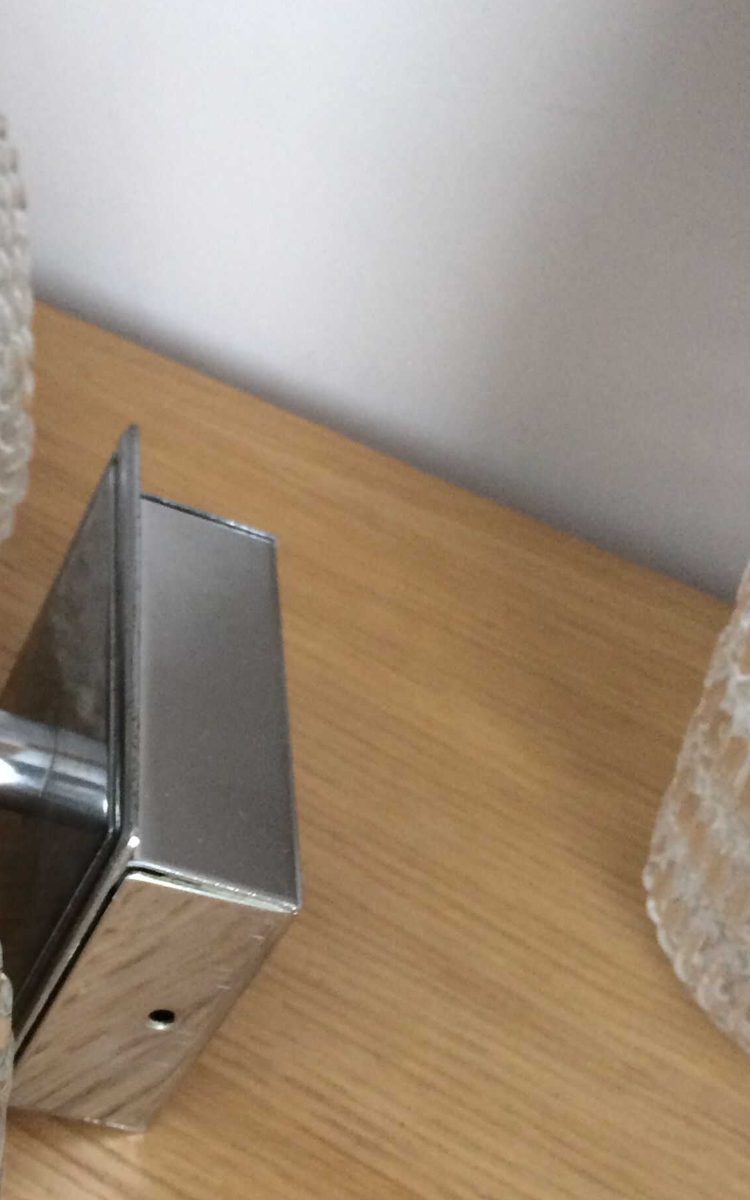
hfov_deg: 22.9
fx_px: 1799
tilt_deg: -46.0
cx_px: 55
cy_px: 897
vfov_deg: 36.1
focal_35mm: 55
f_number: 2.2
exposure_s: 1/33
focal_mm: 4.15
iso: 250
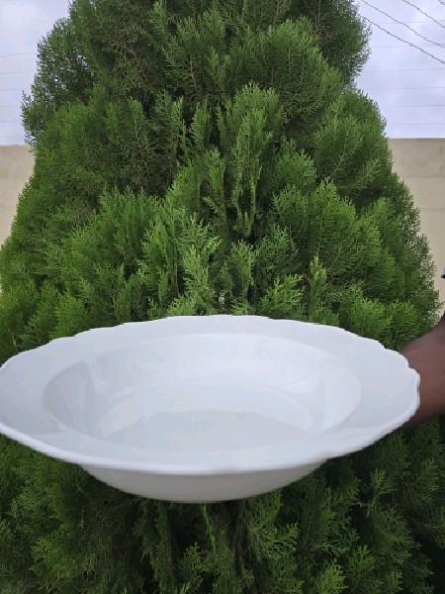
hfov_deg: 58.9
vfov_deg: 73.9
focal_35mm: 23
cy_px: 297
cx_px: 222
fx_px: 394
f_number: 1.7
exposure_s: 1/182
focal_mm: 6.3
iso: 80
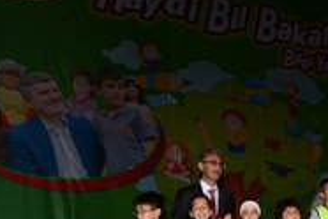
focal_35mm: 70
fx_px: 638
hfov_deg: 27.7
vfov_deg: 18.8
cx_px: 302
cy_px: 229
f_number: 5.6
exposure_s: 1/50
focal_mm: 29
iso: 500
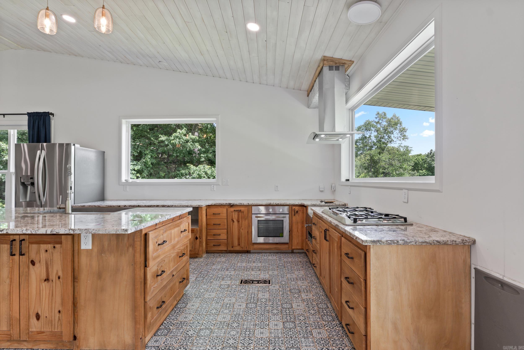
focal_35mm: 18
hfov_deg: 90.5
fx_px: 260
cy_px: 175
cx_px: 262
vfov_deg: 67.8
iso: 200
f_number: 9
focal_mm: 11.9
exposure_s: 1/5
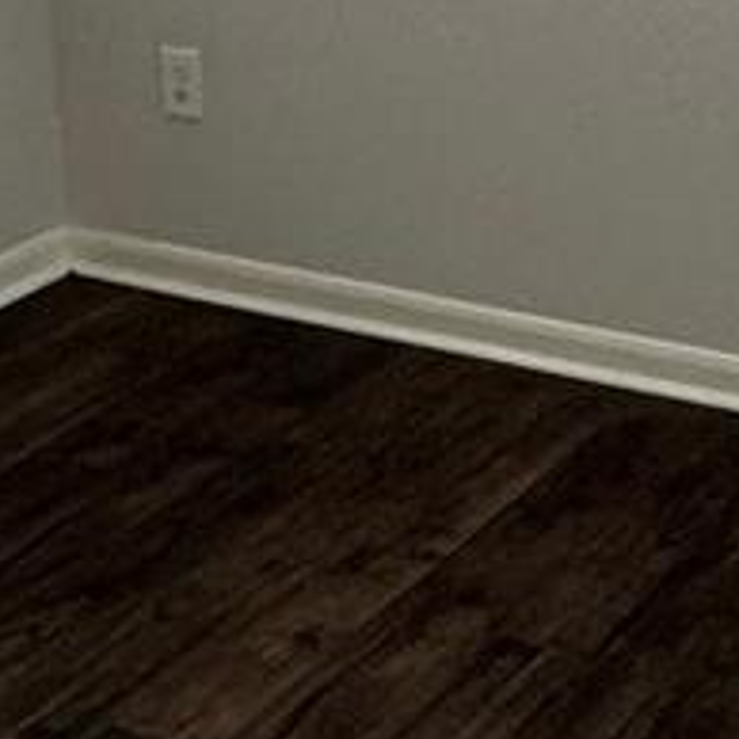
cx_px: 598
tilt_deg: -14.5
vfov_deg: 17.3
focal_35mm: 98
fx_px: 2367
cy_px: -19
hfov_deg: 17.6
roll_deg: +1.6
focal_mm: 2.22
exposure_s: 1/120
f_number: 2.2
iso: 200
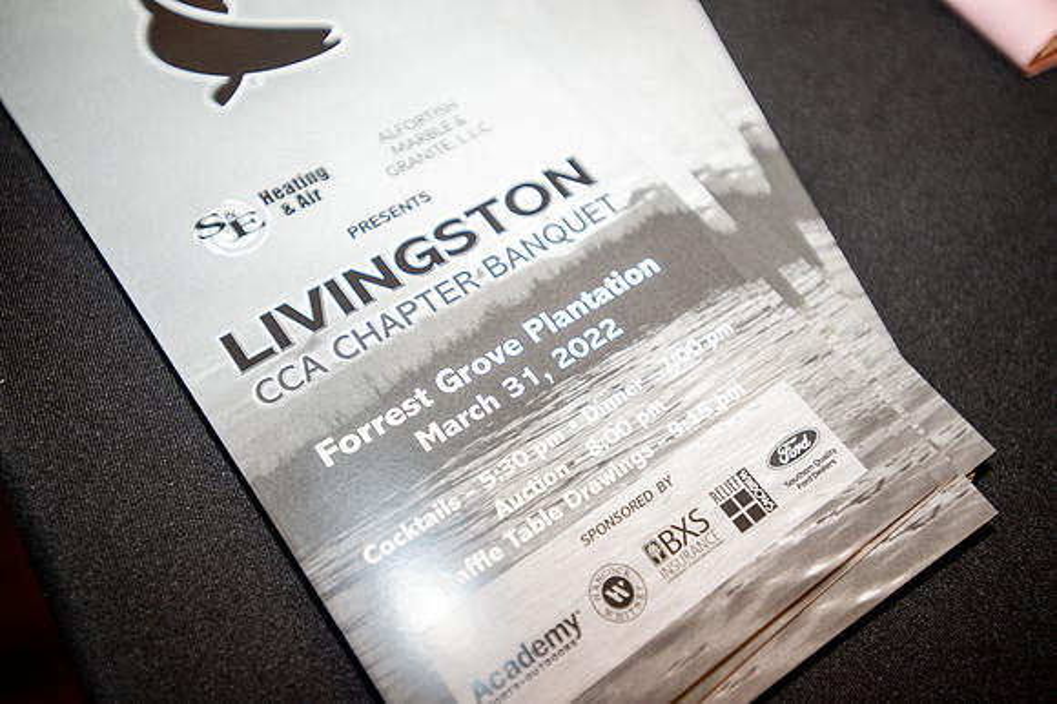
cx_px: 528
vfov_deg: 37.8
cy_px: 352
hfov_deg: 54.5
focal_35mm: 35
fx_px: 1027
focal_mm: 35
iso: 500
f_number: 2.8
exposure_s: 1/60
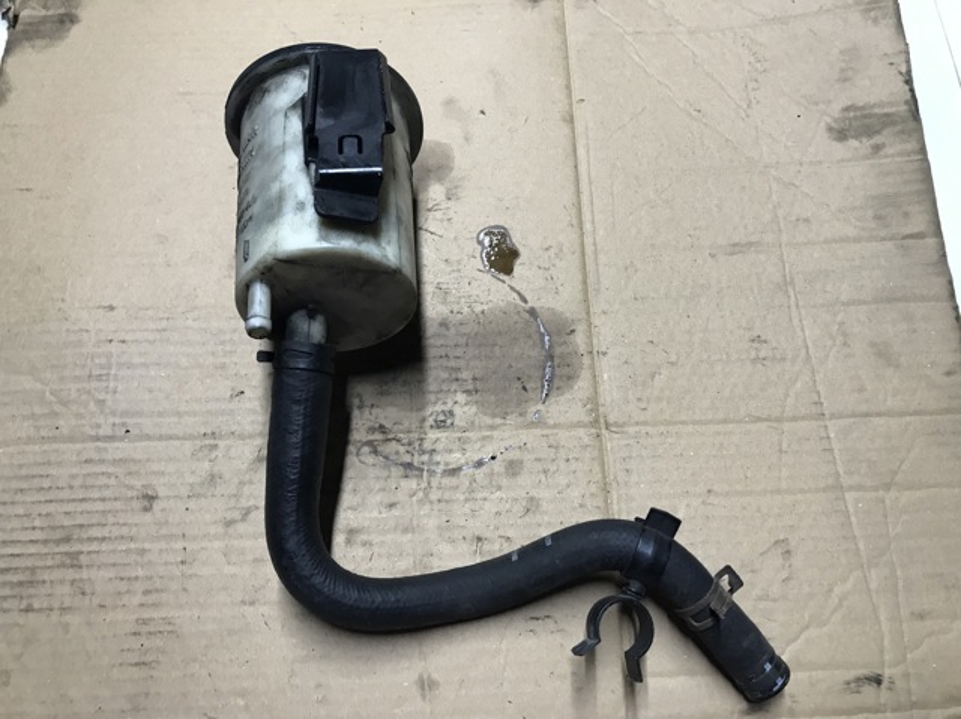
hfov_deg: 63.5
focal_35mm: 28
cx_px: 480
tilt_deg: -70.7
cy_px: 360
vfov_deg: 49.7
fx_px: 777
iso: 40
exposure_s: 1/25
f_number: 1.8
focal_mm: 3.99
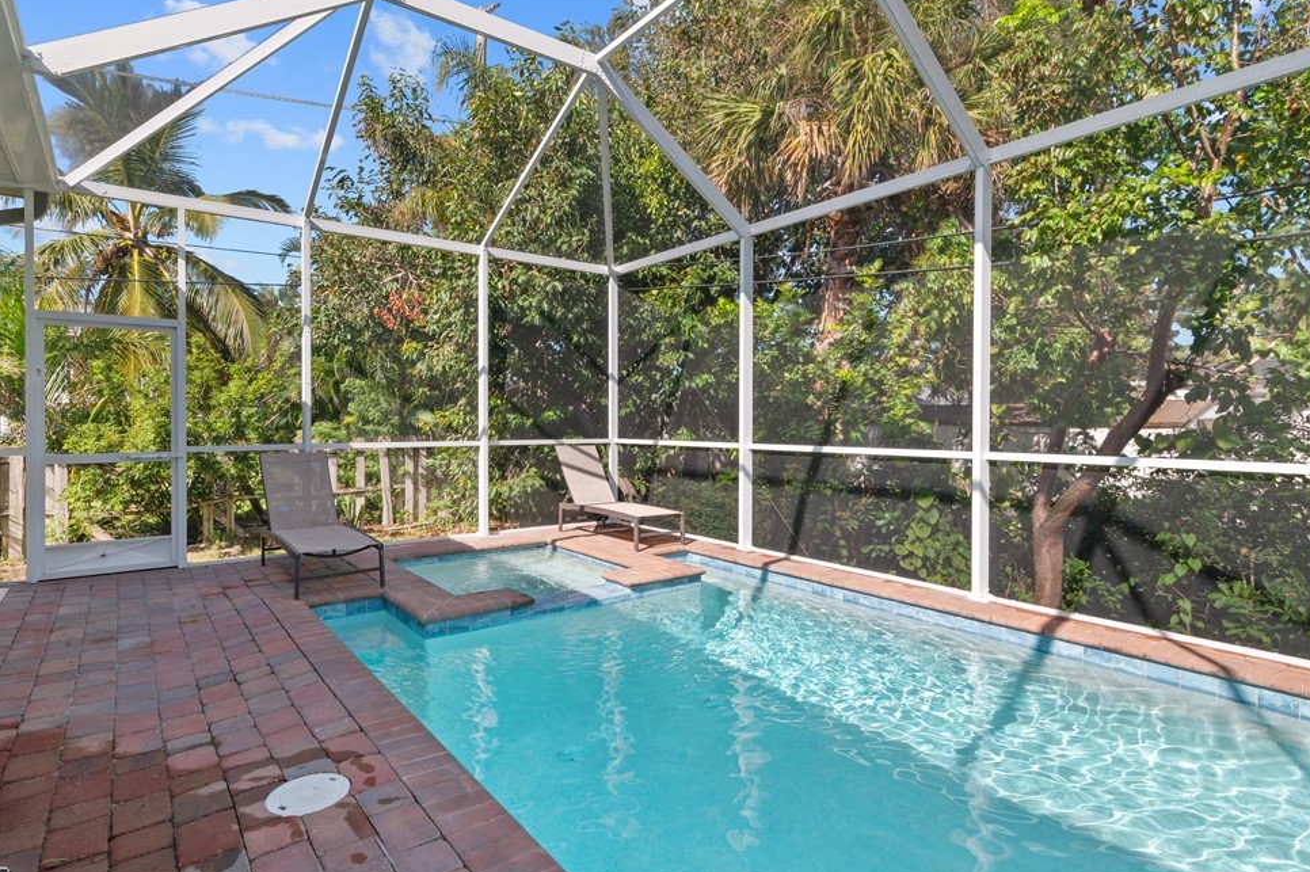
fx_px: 655
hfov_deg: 90.0
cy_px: 416
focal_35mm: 18
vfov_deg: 67.3
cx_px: 627
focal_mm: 16
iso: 320
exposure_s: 1/50
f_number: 10
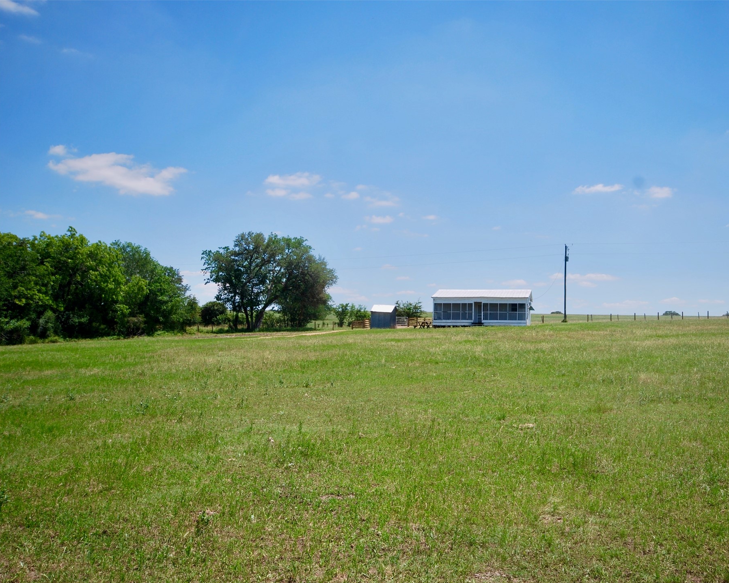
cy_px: 294
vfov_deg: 43.4
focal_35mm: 34
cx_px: 436
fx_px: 734
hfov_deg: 52.5
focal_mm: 20
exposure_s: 1/250
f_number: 8
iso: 100
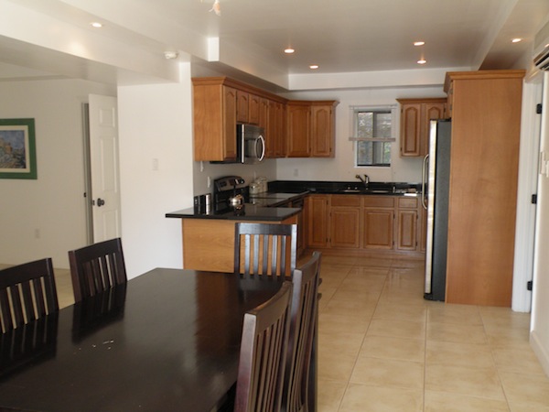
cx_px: 274
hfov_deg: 55.4
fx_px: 523
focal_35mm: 33
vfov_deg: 42.9
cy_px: 206
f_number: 3.2
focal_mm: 5.8
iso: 160
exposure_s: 1/60
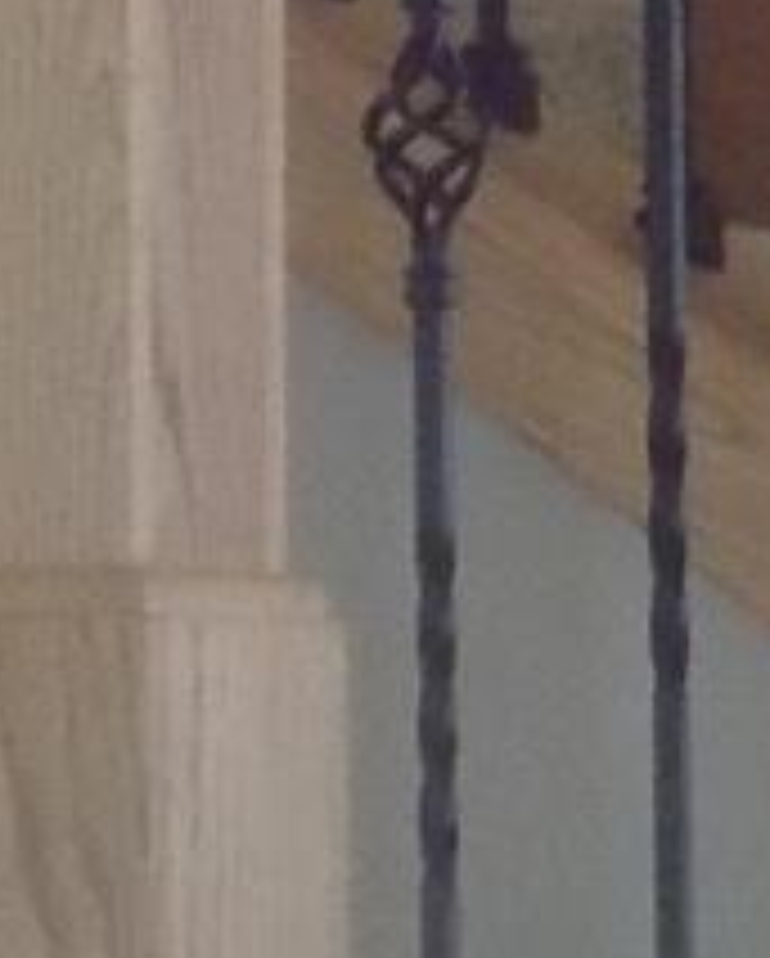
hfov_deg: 4.1
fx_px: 10830
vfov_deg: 5.0
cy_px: -661
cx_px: 829
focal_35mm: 381
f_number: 3.9
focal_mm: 9.3
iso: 400
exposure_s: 1/13
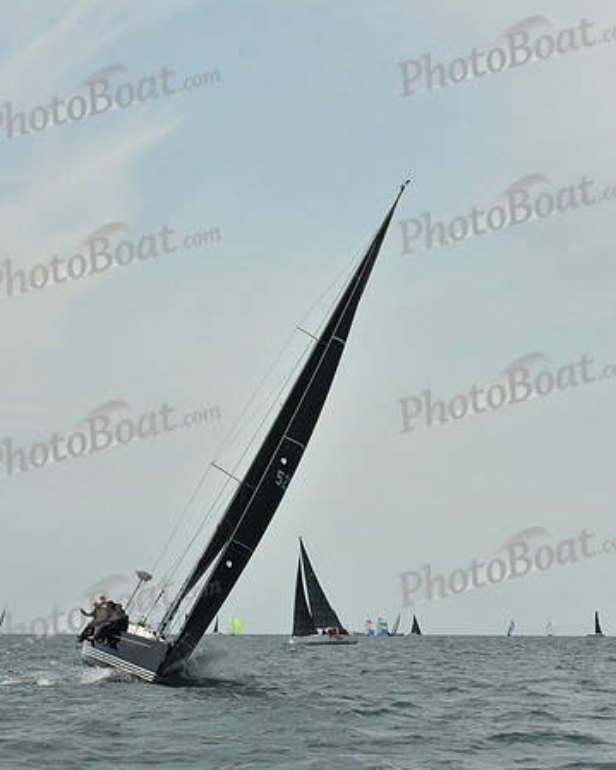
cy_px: 324
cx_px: 310
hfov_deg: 14.9
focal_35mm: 103
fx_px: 2348
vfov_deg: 18.6
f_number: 11
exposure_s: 1/1250
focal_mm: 85
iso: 320
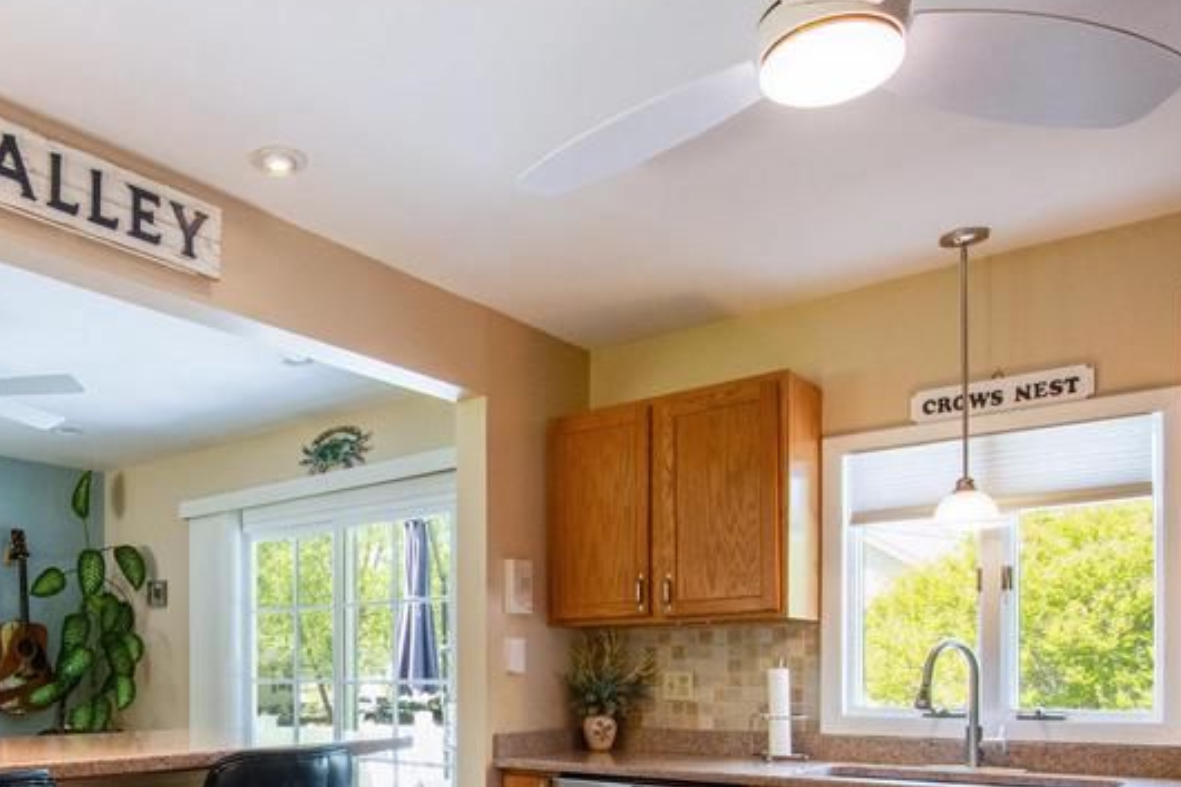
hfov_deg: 60.2
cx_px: 296
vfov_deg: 42.4
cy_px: 660
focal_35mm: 29
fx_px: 951
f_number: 8
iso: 1250
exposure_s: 1/30
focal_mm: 10
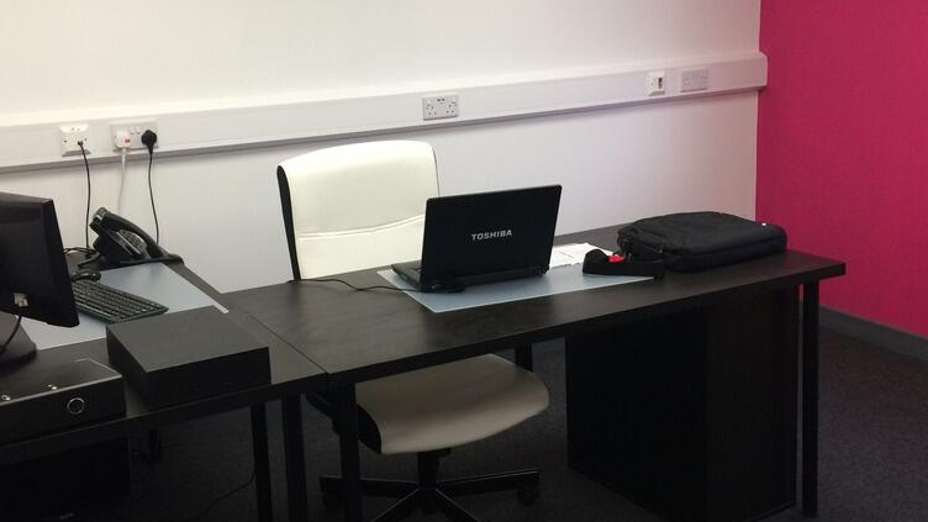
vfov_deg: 28.2
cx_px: 431
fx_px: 1033
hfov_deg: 48.3
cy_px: 194
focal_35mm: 42
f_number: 2.2
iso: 50
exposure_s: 1/33
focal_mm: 4.15
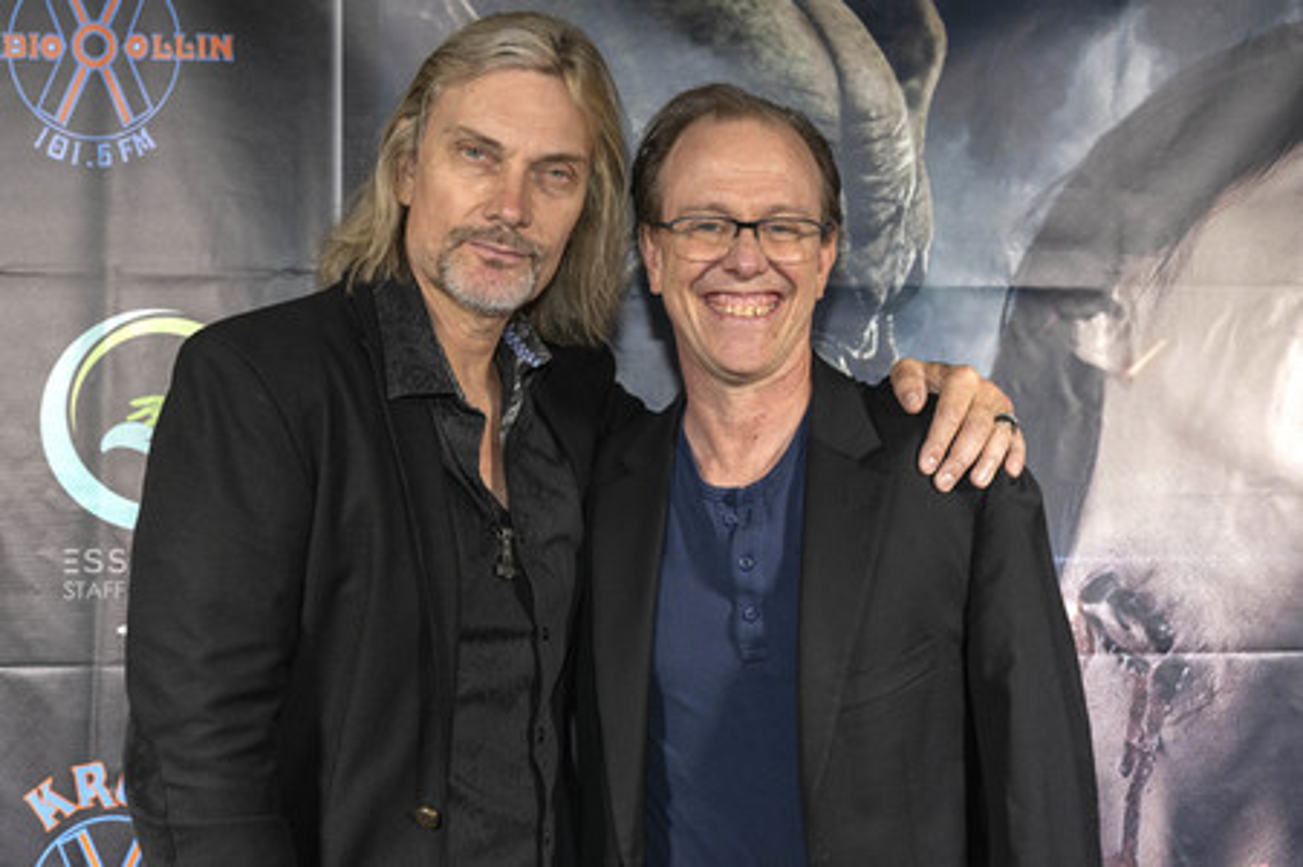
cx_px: 652
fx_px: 1808
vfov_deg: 27.0
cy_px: 434
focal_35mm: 50
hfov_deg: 39.6
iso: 800
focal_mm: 50
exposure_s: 1/200
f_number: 5.6
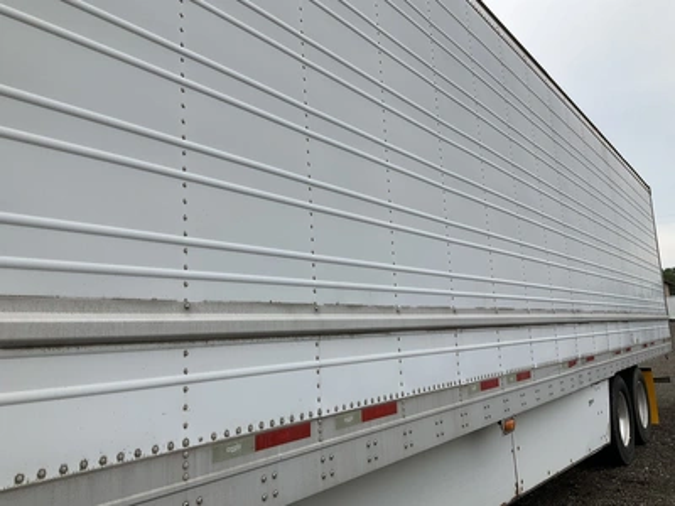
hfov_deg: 61.7
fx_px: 565
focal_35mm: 29
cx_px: 338
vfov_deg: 48.2
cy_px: 253
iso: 25
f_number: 1.8
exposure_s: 1/1786
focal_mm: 3
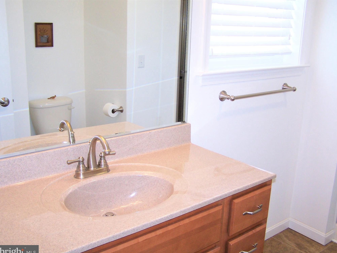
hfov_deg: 47.9
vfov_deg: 36.8
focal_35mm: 39
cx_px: 169
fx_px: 380
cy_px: 129
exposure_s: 1/60
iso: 140
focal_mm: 6.3
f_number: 2.8
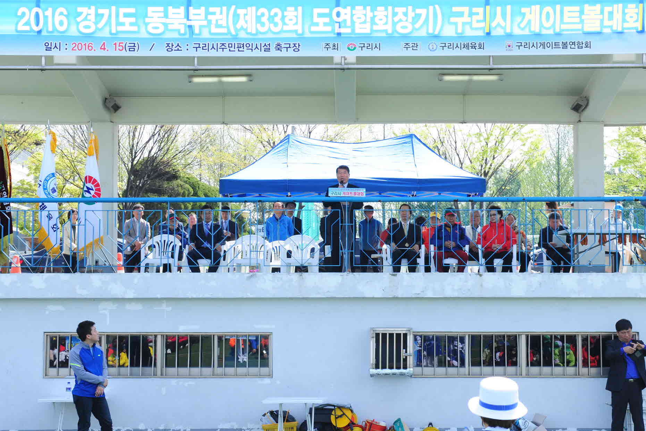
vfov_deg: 17.5
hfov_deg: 26.0
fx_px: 1400
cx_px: 347
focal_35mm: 78
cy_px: 215
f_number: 10
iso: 400
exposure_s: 1/125
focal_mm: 48
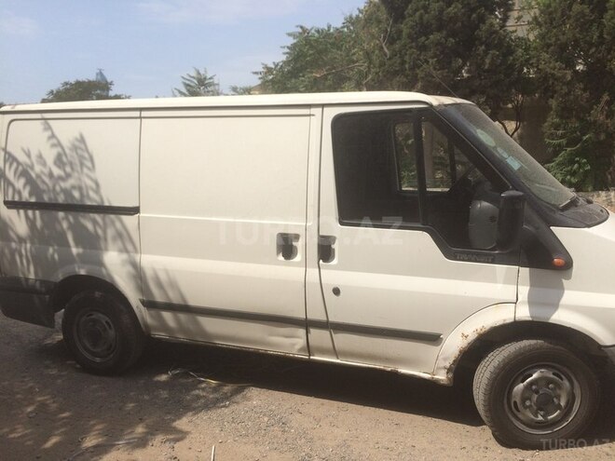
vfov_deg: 48.2
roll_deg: +0.9
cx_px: 308
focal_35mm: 29
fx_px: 515
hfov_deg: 61.7
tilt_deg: -8.7
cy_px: 230
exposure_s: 1/2933
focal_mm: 4.15
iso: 32
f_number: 2.2
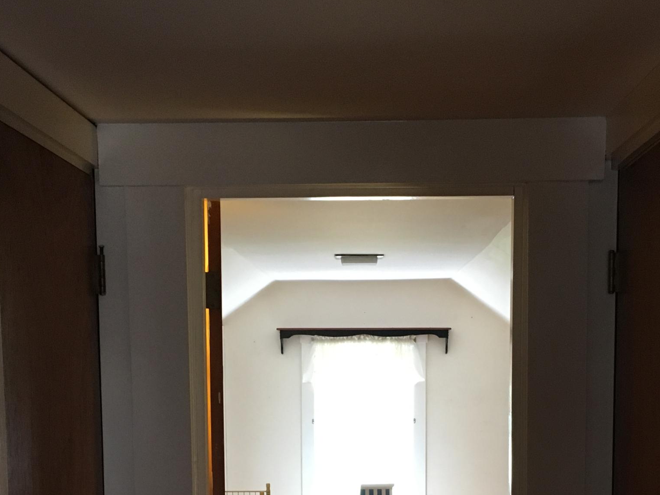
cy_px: 473
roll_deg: +0.4
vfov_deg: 24.7
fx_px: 1087
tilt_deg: -5.1
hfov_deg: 33.7
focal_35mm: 57
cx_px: 376
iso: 125
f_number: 2.2
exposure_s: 1/30
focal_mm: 4.15
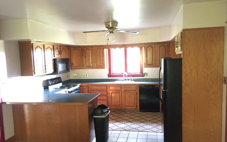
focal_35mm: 31
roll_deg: +1.4
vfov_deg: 40.5
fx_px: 192
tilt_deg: -6.6
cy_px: 78
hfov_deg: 61.2
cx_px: 114
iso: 500
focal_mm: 4.15
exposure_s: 1/15
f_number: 2.2
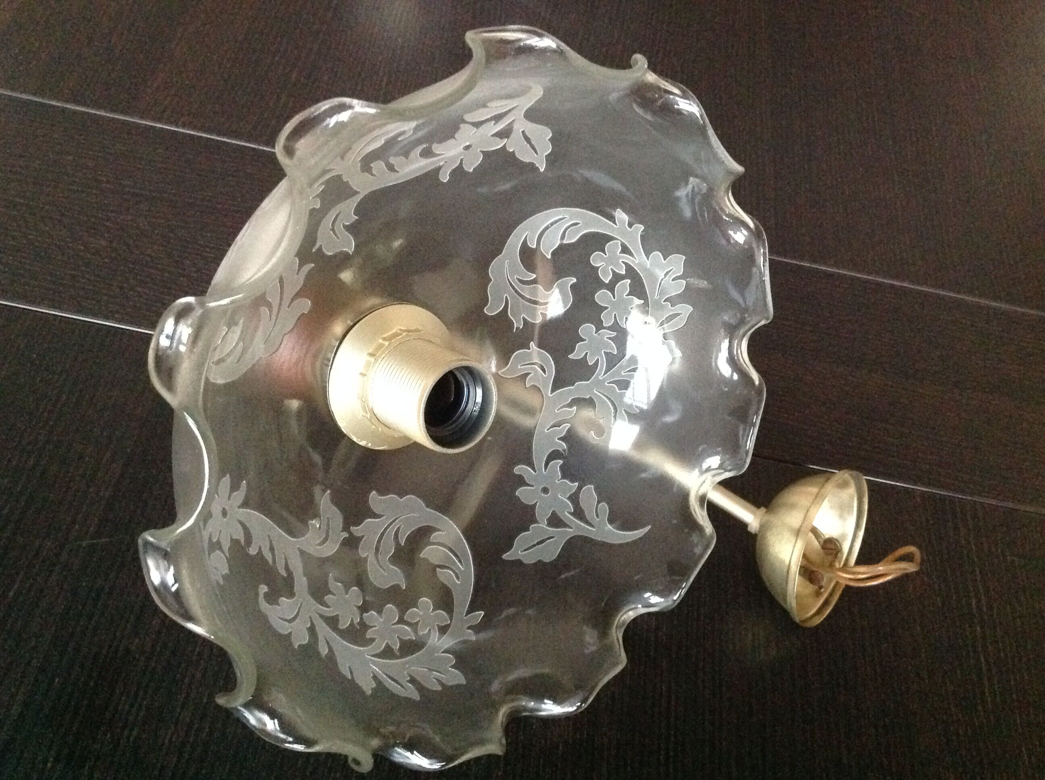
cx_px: 522
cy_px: 390
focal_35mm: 35
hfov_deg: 52.7
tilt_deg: -54.5
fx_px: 1055
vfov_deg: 40.6
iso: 800
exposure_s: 1/15
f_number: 2.4
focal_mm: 4.28
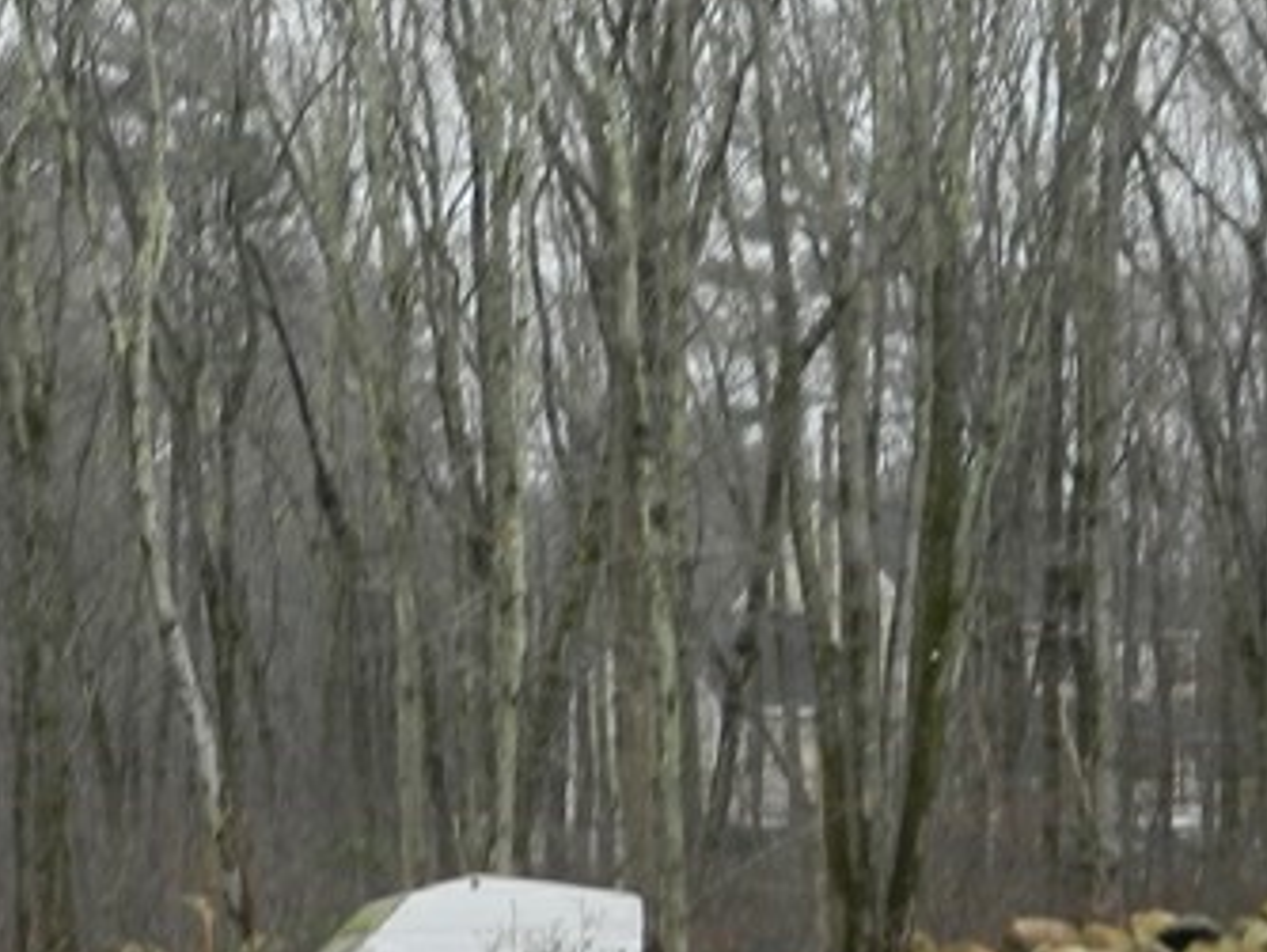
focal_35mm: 144
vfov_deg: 10.3
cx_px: 91
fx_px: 5274
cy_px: 565
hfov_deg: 13.6
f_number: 3.6
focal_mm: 8.4
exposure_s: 1/60
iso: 80
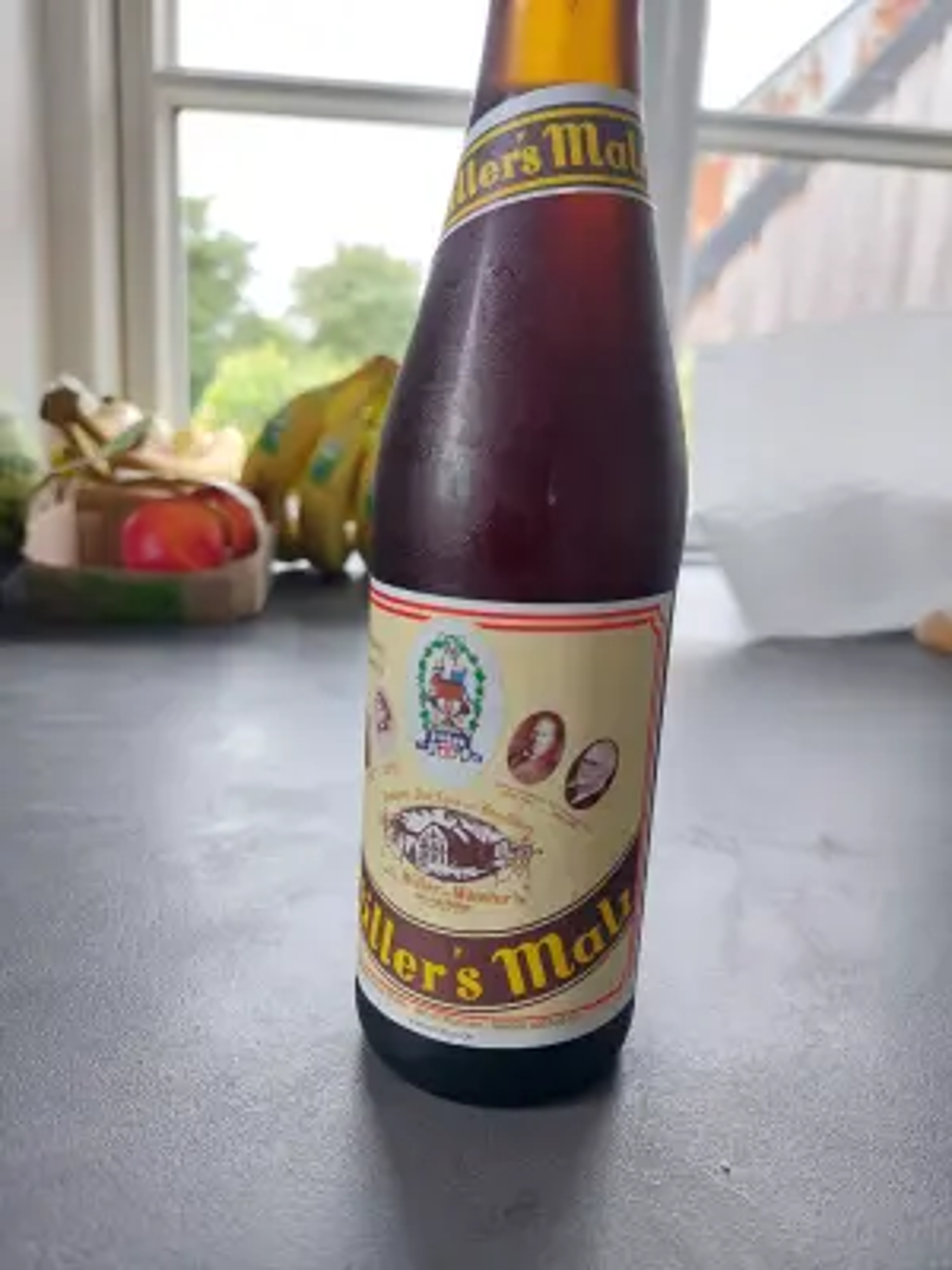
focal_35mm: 24
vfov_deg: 71.6
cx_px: 476
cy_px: 635
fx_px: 880
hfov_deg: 56.8
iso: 50
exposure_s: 1/50
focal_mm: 5.23
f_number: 1.8
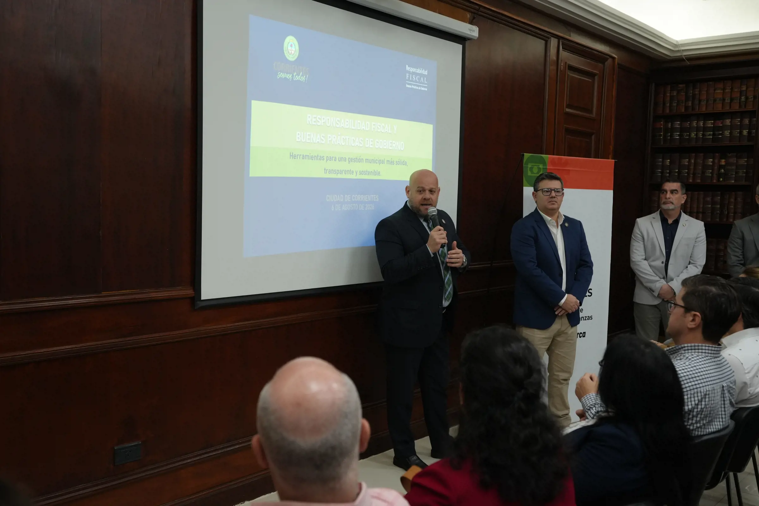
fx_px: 717
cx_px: 380
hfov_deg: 55.8
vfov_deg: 38.9
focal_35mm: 34
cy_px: 253
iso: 1250
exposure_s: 1/200
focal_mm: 34
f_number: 4
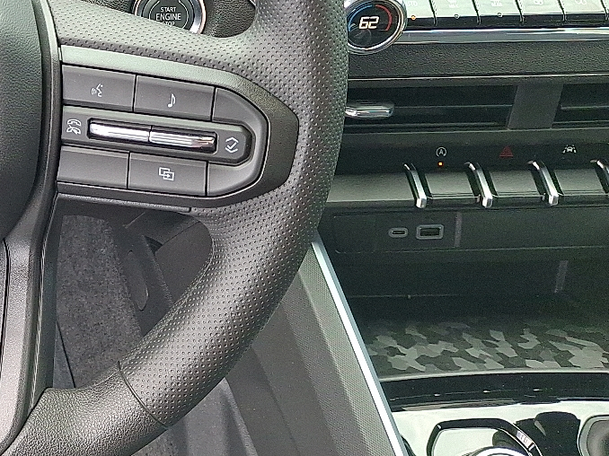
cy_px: 66
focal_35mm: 59
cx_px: -83
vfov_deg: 24.3
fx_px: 1038
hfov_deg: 29.1
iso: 30
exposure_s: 1/154
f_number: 1.8
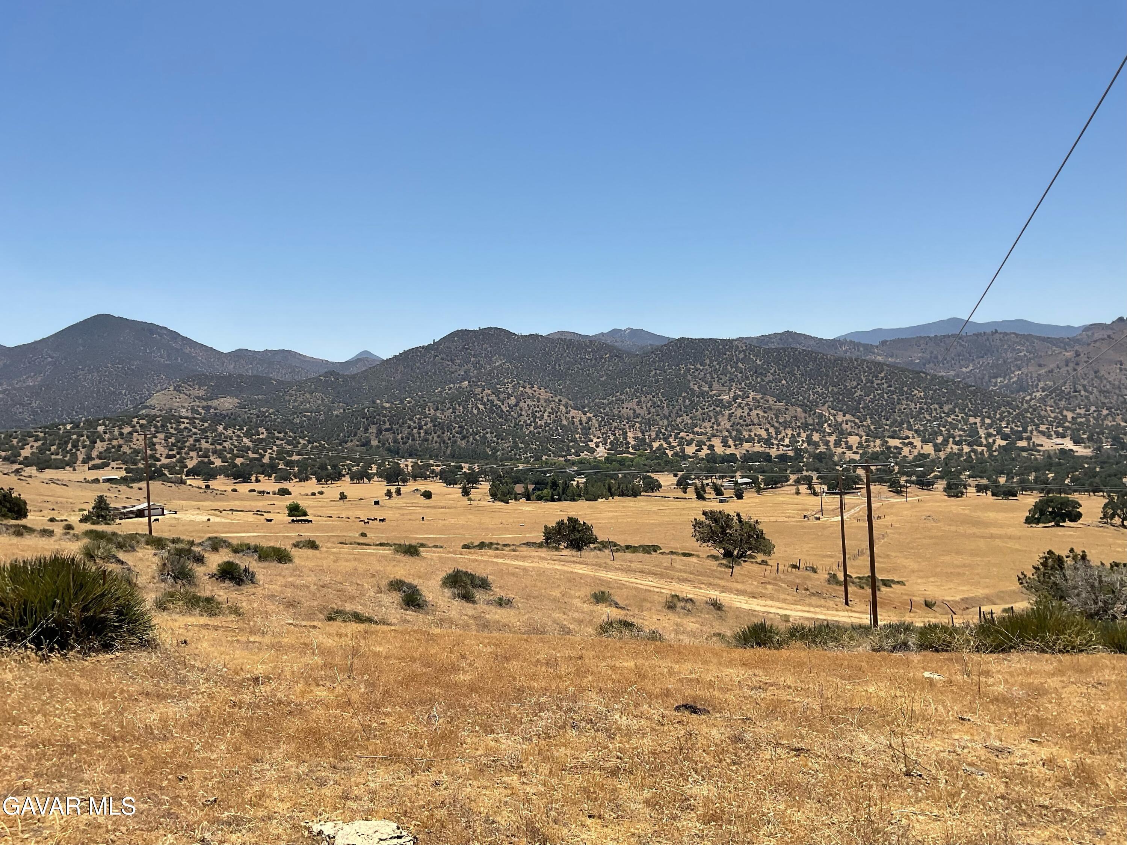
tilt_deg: -2.9
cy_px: 422
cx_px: 564
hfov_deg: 61.7
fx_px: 944
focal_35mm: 29
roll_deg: +1.5
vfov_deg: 48.2
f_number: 1.8
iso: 16
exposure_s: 1/2801
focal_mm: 3
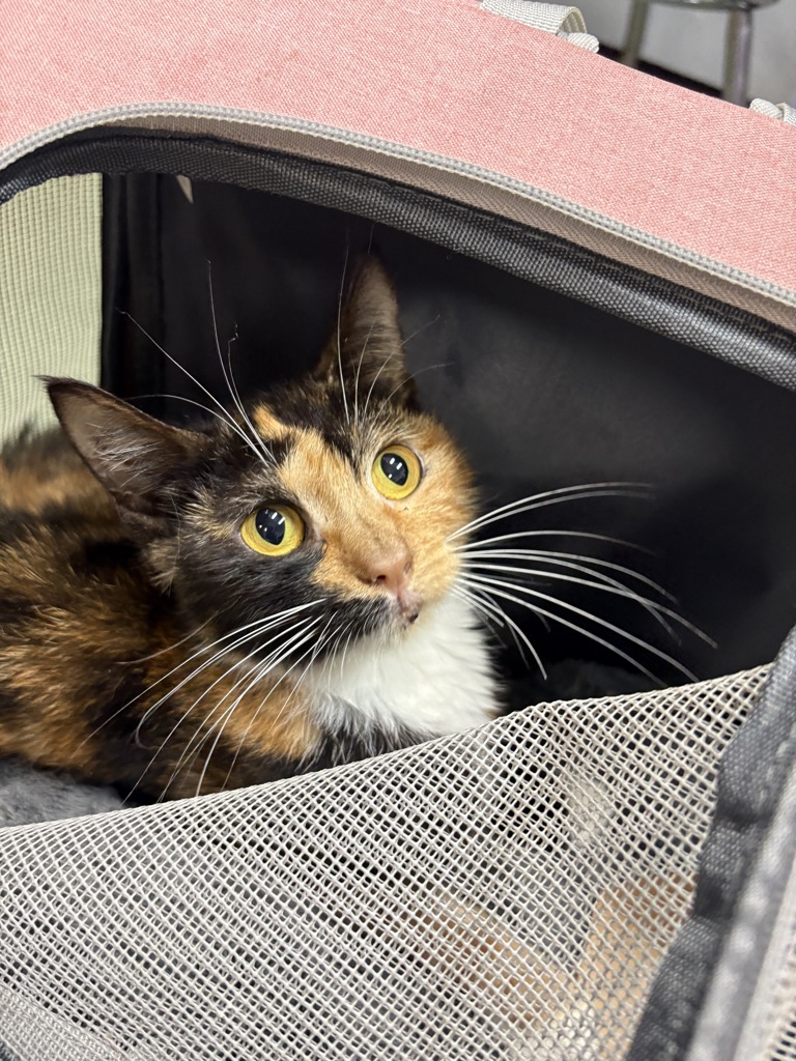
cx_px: 398
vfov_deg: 67.3
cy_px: 530
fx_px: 797
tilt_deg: -46.6
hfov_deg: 53.1
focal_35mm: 26
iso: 250
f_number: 1.6
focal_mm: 5.96
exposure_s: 1/60
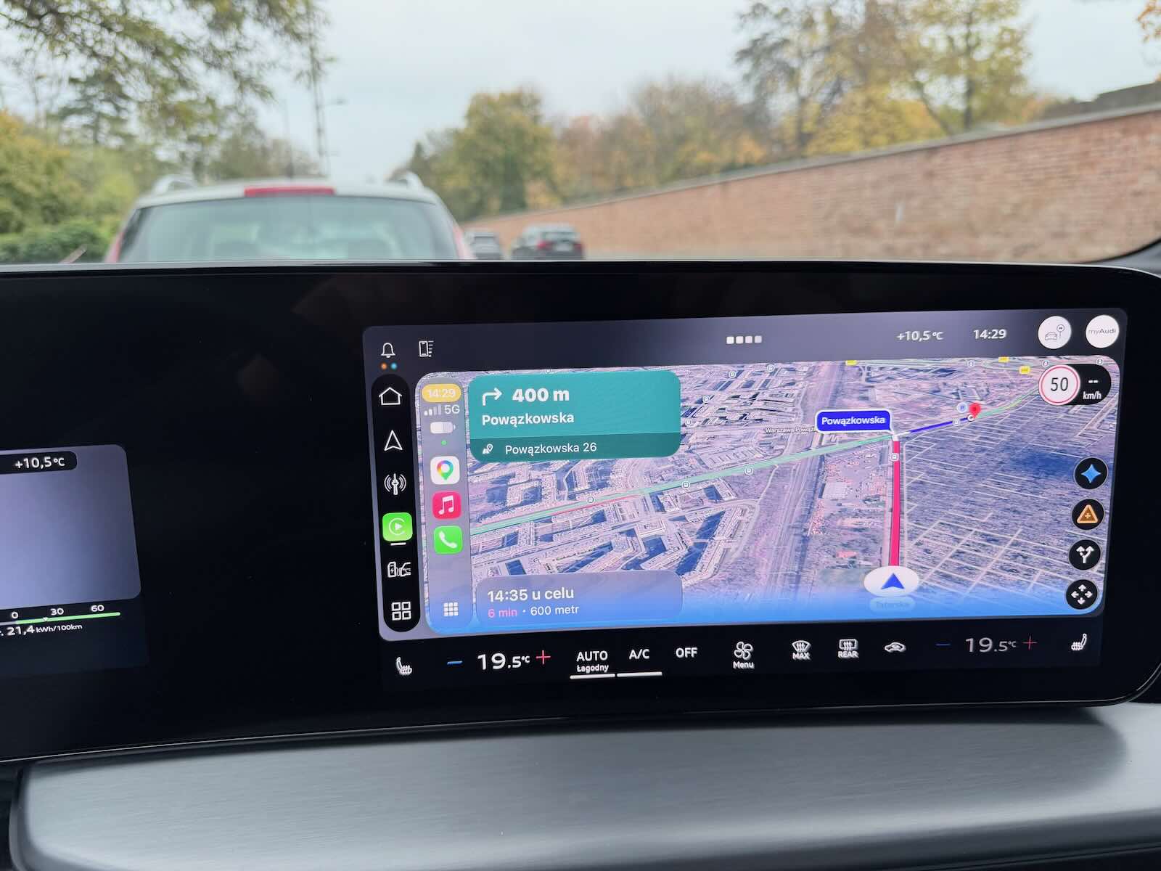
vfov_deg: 56.8
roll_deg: +2.2
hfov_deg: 71.6
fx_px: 805
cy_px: 436
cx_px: 580
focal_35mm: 24
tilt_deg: -14.1
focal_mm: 6.76
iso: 80
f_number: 1.78
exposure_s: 1/133
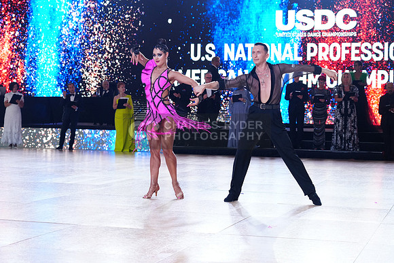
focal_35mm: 70
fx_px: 766
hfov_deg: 28.8
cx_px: 197
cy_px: 132
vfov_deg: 19.5
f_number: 4.5
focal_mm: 70
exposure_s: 1/500
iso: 2000
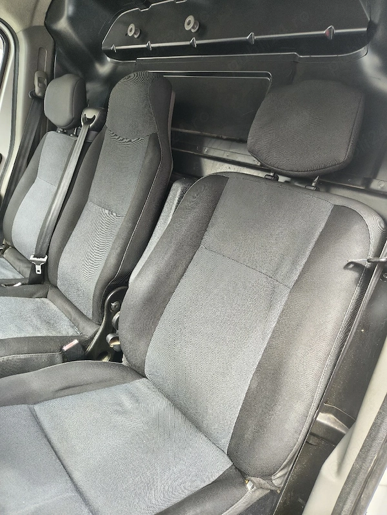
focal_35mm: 24
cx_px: 194
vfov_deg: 71.6
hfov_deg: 56.8
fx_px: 358
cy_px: 258
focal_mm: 5.56
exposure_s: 1/100
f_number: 1.8
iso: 394
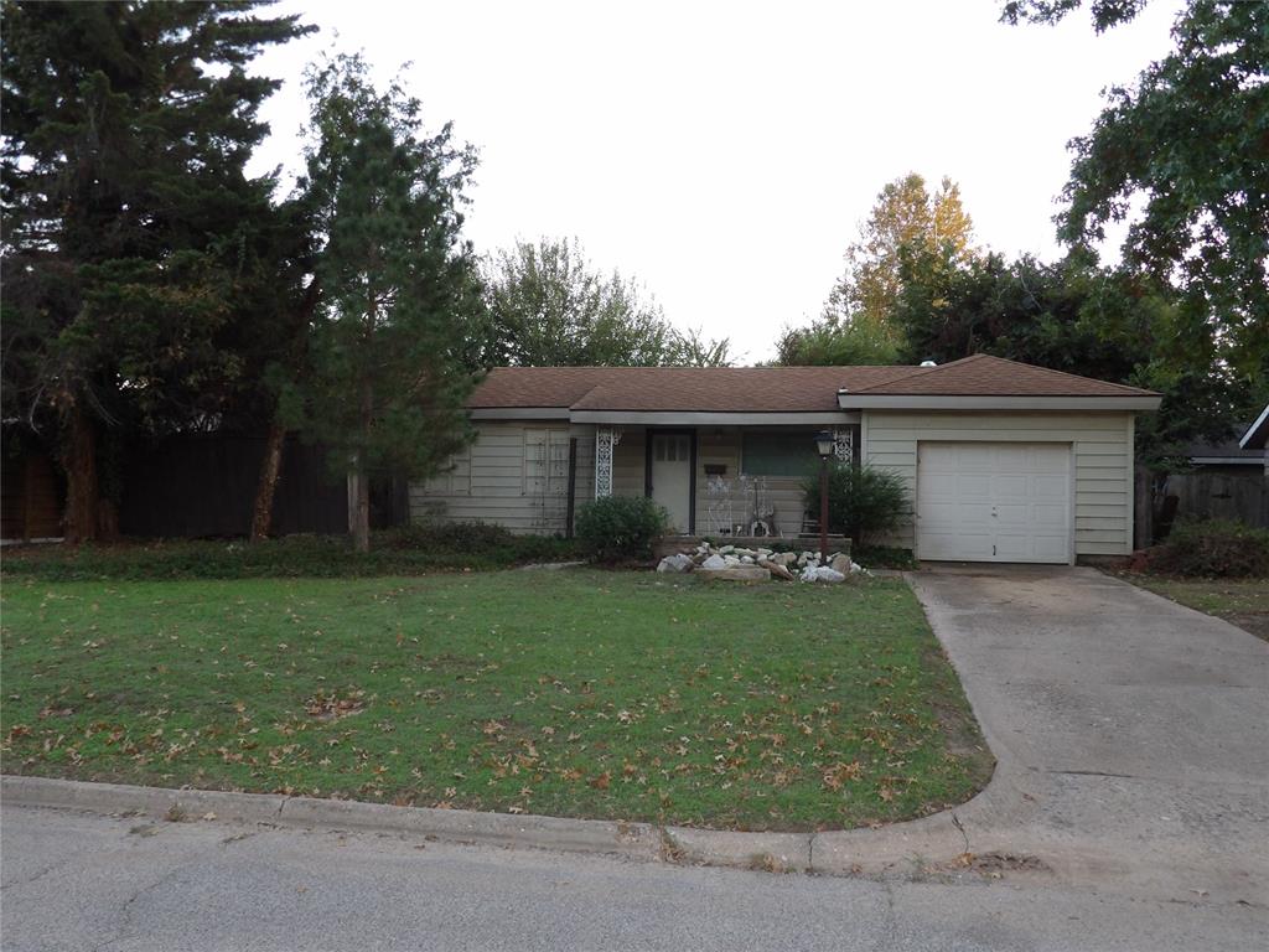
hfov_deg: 63.4
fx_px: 1026
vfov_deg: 49.7
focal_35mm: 28
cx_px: 634
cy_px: 476
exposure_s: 1/49
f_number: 3.4
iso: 200
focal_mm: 5
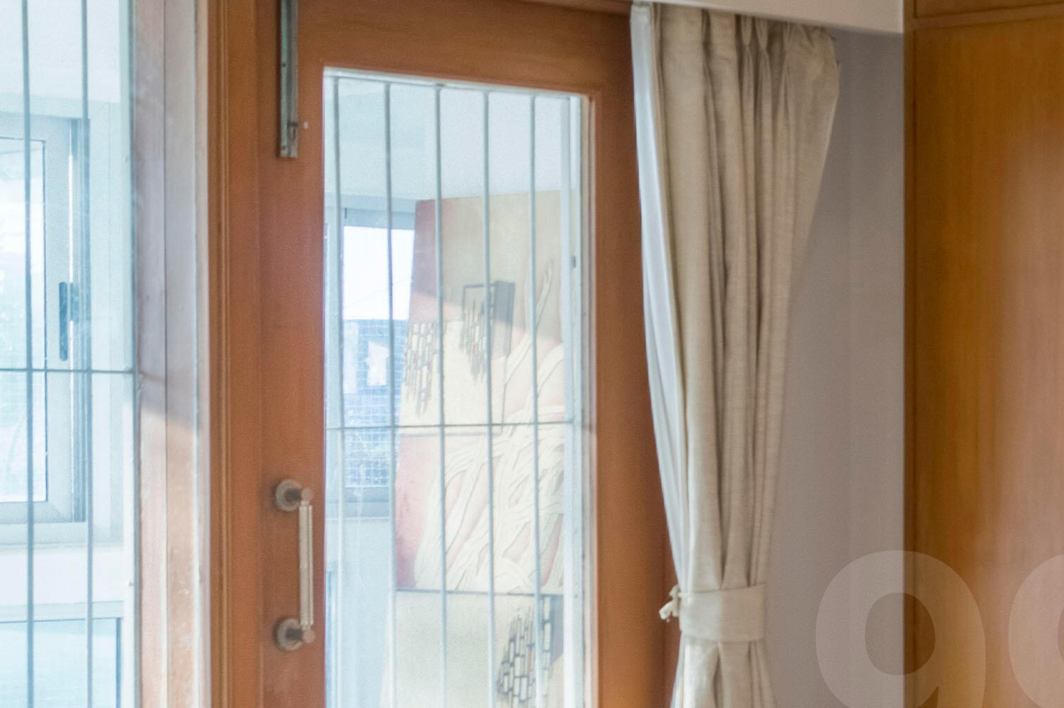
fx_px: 2865
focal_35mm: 97
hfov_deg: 19.2
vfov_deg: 13.9
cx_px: 1436
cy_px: 680
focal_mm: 18
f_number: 9
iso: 100
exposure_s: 1/160
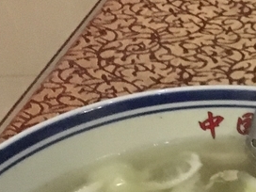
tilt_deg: -46.1
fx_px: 947
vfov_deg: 10.9
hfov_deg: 13.9
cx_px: 441
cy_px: 333
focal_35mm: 128
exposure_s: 1/17
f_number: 2.2
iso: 320
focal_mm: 4.15
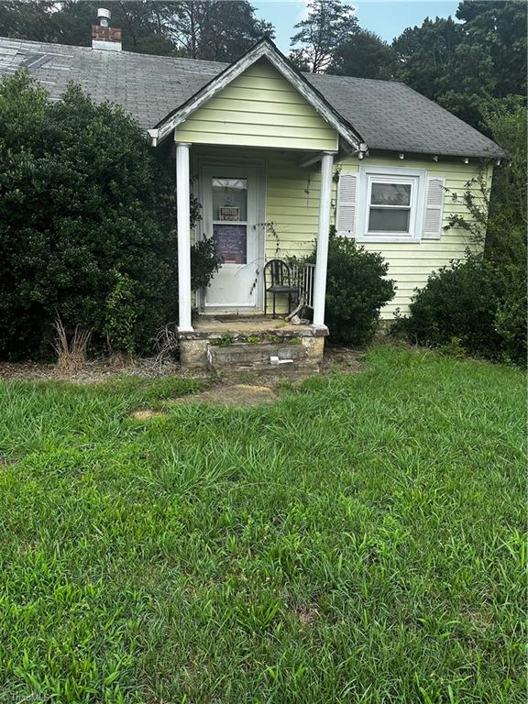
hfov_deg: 56.8
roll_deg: -2.2
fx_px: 488
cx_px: 264
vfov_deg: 71.6
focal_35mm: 24
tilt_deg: -23.2
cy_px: 352
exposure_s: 1/2028
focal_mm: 6.86
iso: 80
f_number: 1.78
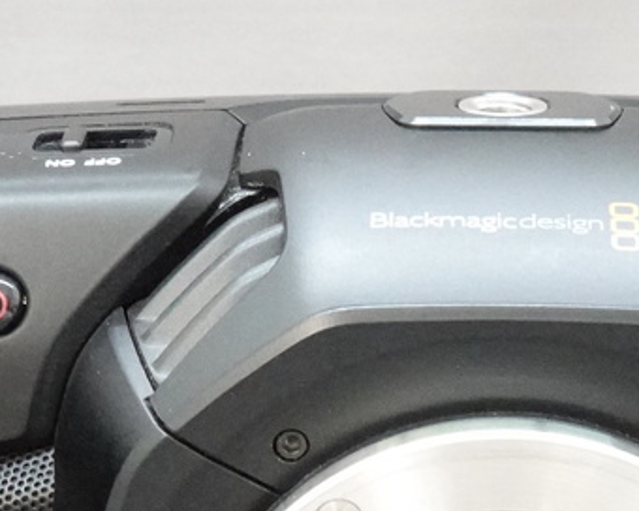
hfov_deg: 14.9
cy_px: 522
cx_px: 329
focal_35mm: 129
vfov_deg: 11.8
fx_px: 2440
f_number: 8
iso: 4000
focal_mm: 14.4
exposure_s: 1/40
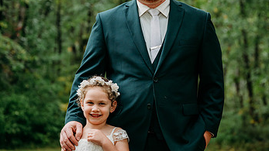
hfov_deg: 18.0
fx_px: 849
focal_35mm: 119
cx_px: 155
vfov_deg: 10.2
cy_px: 41
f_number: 2.8
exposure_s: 1/400
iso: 200
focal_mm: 68
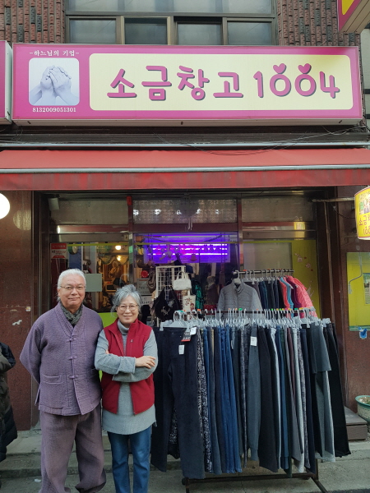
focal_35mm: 26
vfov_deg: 67.3
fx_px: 371
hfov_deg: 53.1
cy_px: 246
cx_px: 185
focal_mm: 4.3
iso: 80
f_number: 1.7
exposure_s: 1/120
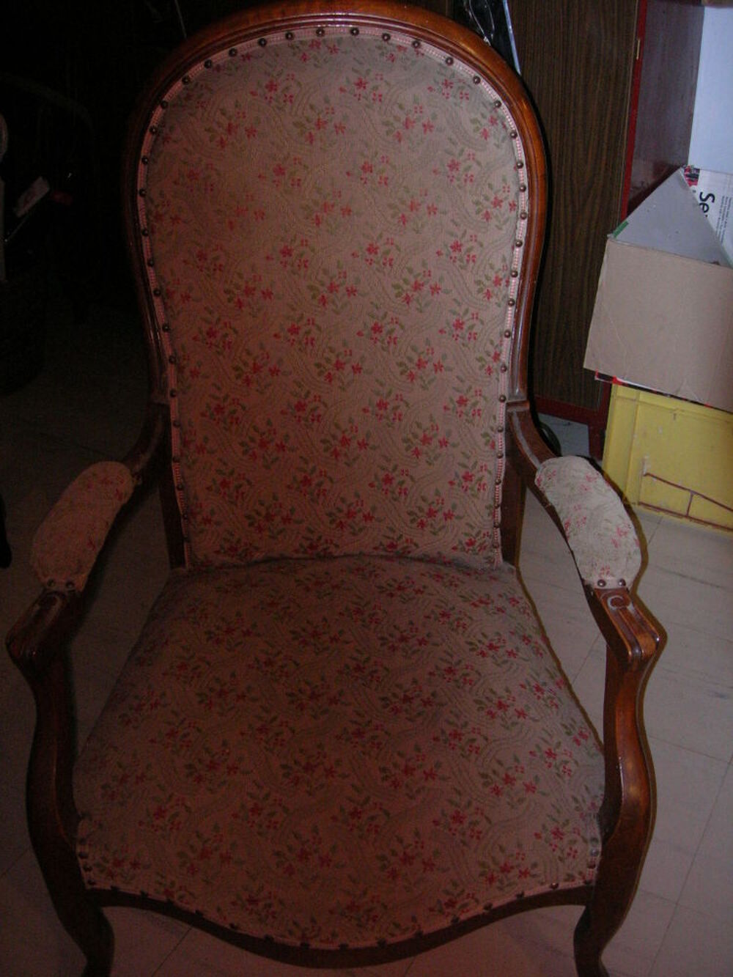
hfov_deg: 37.7
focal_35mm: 38
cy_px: 488
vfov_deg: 49.0
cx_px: 366
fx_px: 1073
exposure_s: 1/60.1
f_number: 2.8
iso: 200
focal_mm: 7.8
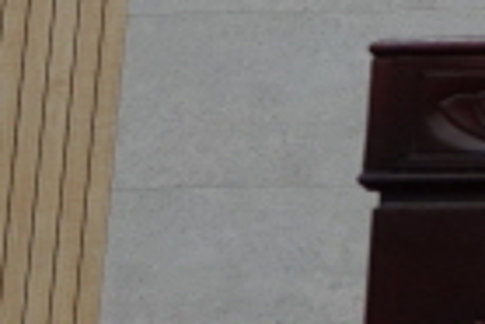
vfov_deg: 5.0
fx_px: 3587
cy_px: -498
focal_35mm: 266
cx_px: 1640
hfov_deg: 6.7
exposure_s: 1/40
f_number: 3.2
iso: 125
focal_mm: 13.7
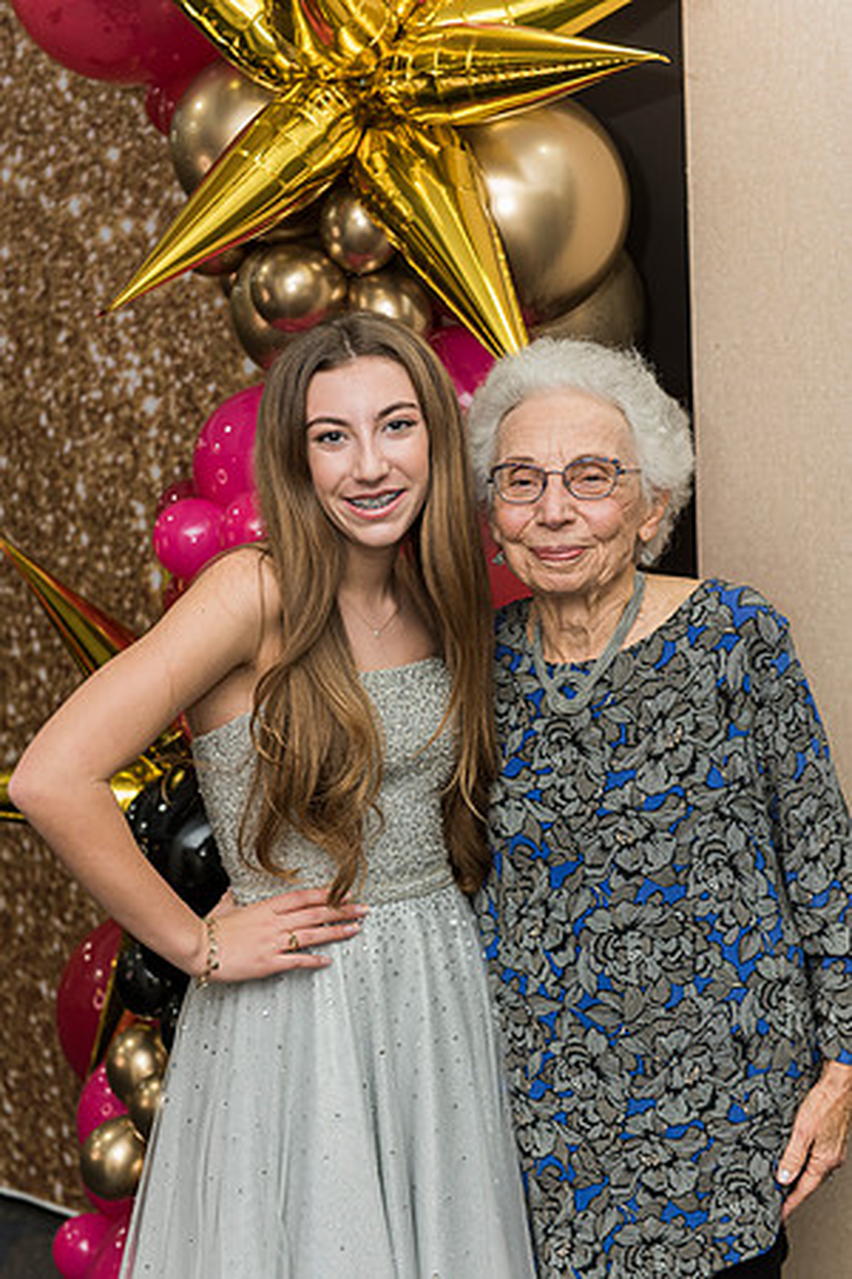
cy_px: 640
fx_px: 2201
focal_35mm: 62
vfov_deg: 32.4
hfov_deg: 21.9
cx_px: 426
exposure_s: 1/100
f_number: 4
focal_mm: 62
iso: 800
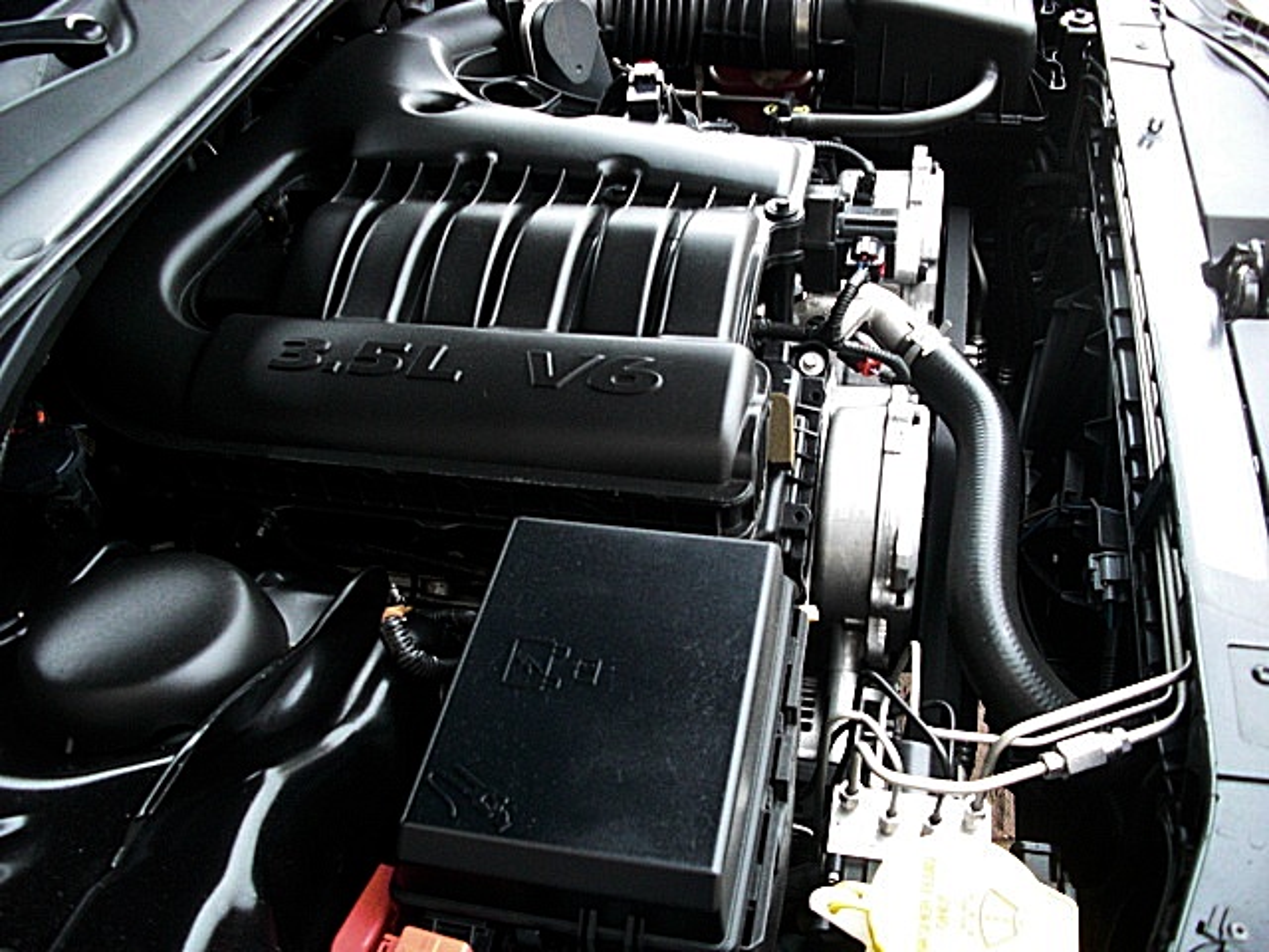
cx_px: 634
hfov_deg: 51.4
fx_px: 1320
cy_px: 476
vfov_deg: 39.7
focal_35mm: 36
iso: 400
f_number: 2.8
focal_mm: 6.3
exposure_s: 1/100
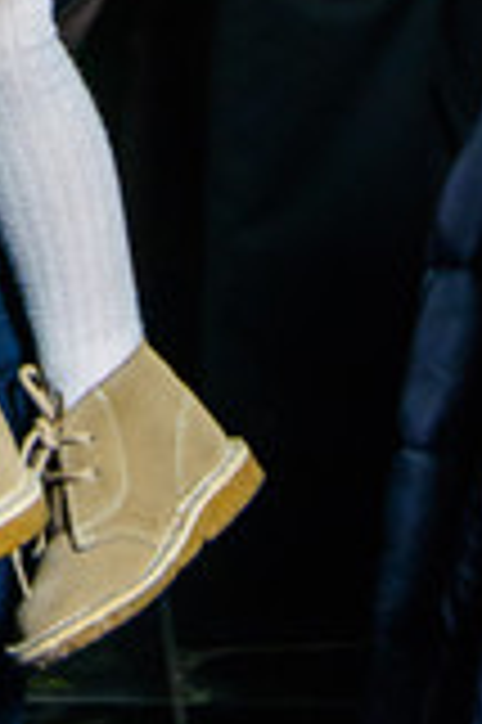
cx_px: -232
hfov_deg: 6.7
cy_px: -607
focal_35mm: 203
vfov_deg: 9.6
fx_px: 4085
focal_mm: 34
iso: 1600
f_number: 3.3
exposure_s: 1/200
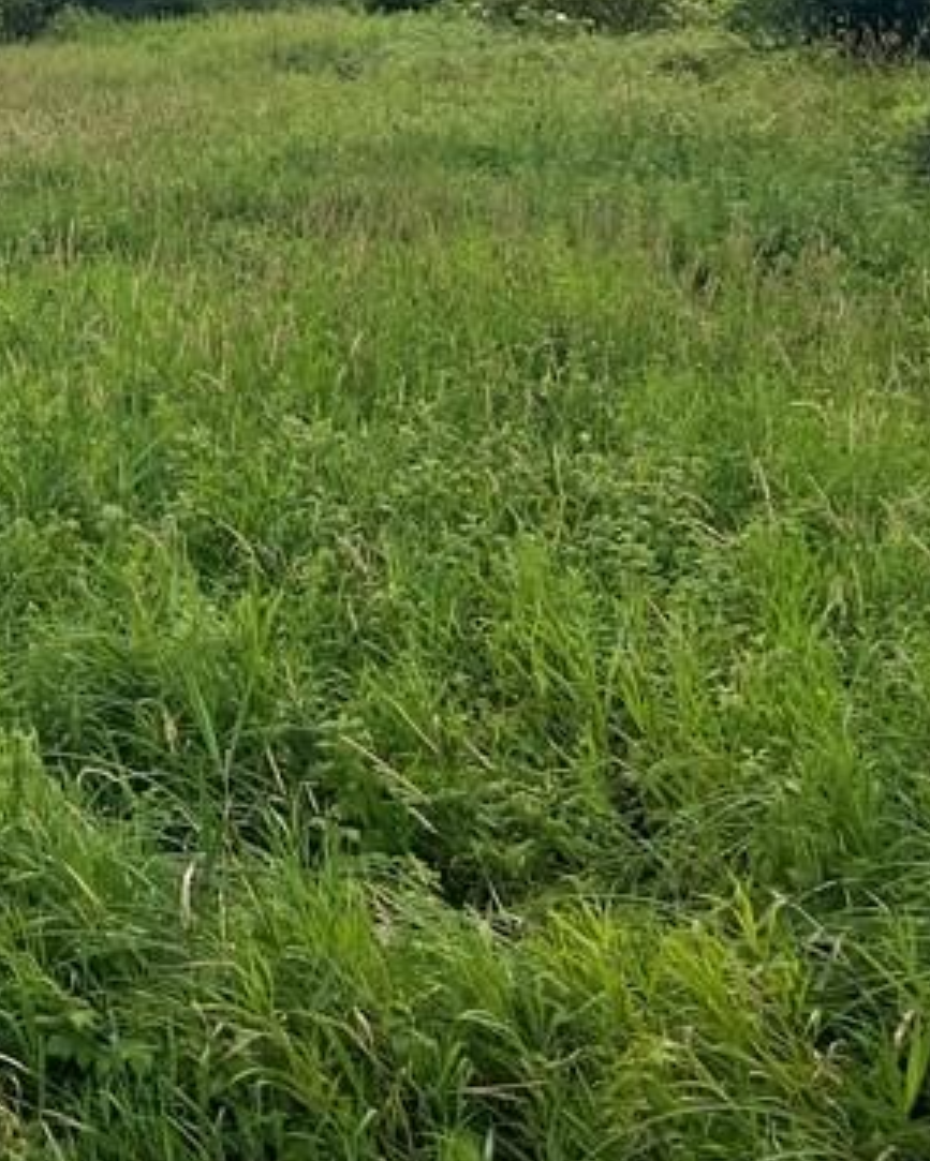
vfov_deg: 25.5
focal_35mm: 72
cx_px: -640
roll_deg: -0.8
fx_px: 2476
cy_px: 84
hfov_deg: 17.9
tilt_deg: -4.1
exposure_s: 1/7463
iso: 50
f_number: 1.5
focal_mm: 5.7
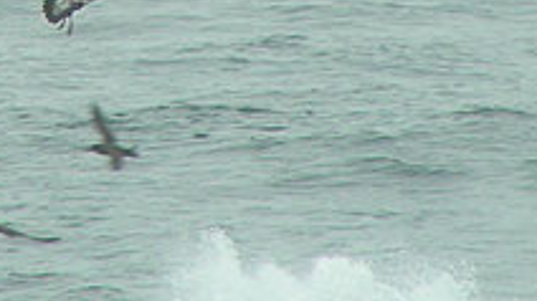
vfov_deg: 1.4
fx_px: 12524
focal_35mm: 880
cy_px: 40
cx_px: 456
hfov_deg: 2.5
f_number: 4
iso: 50
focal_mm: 63.3
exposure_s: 1/400
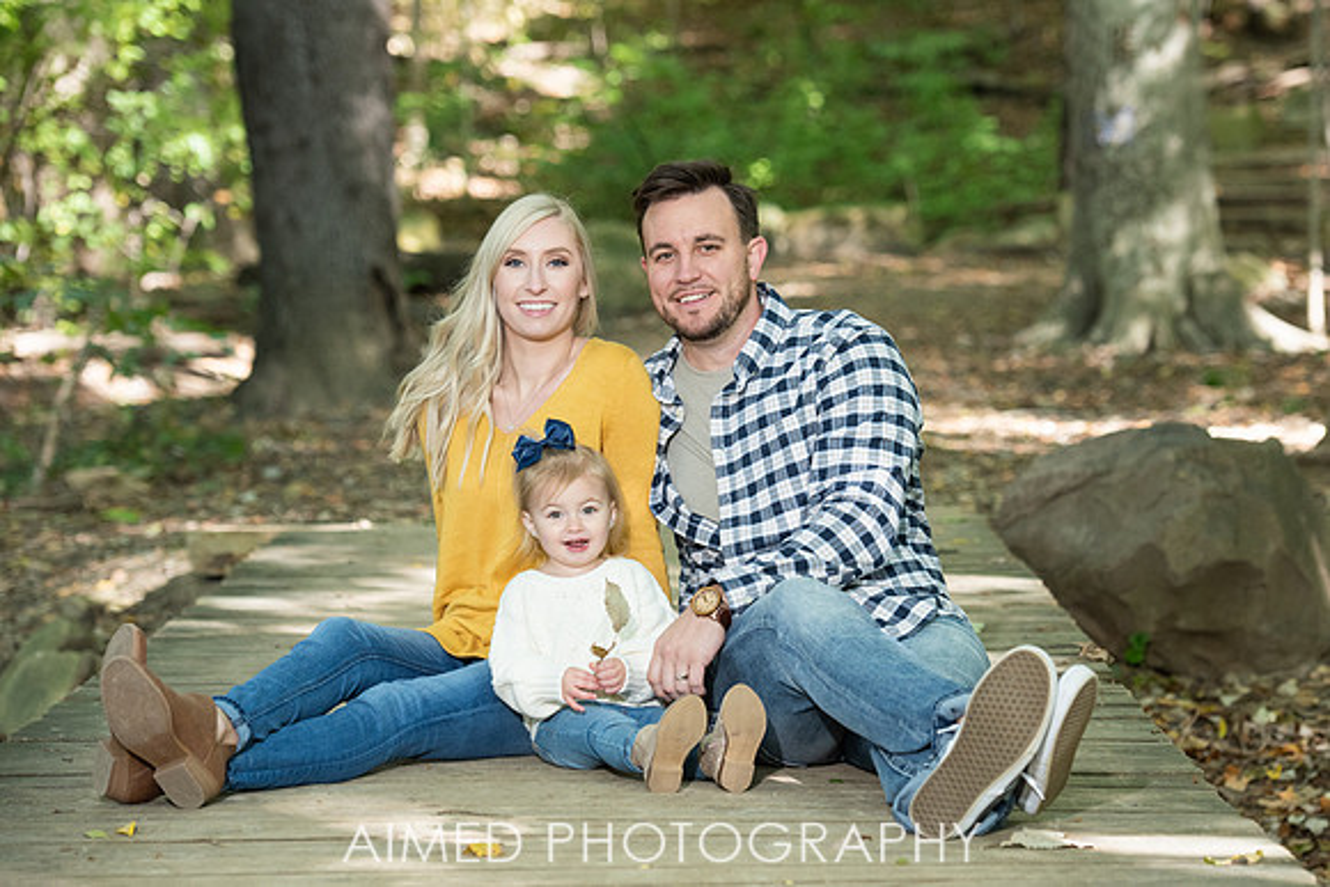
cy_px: 443
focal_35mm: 121
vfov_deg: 11.4
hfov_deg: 16.9
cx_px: 765
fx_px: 4464
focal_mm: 105
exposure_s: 1/250
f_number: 4.5
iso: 800
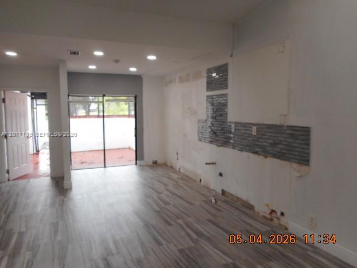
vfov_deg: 54.9
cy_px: 134
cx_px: 178
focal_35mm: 25
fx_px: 258
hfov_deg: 69.4
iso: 100
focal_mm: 4.5
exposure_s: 1/30
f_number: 3.7
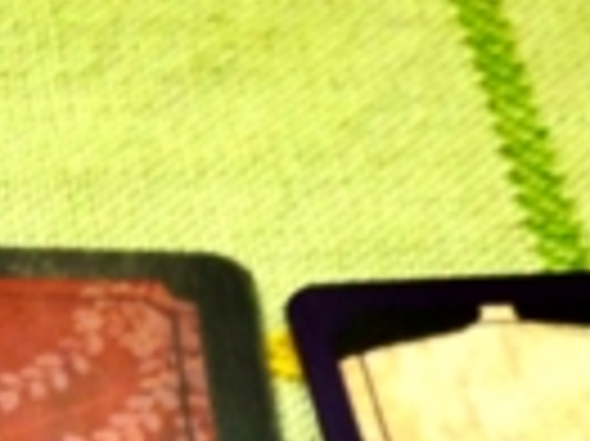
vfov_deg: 8.3
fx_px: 2912
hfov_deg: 11.6
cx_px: 198
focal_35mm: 171
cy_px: 837
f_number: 2.4
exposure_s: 1/20
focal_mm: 4.28
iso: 50
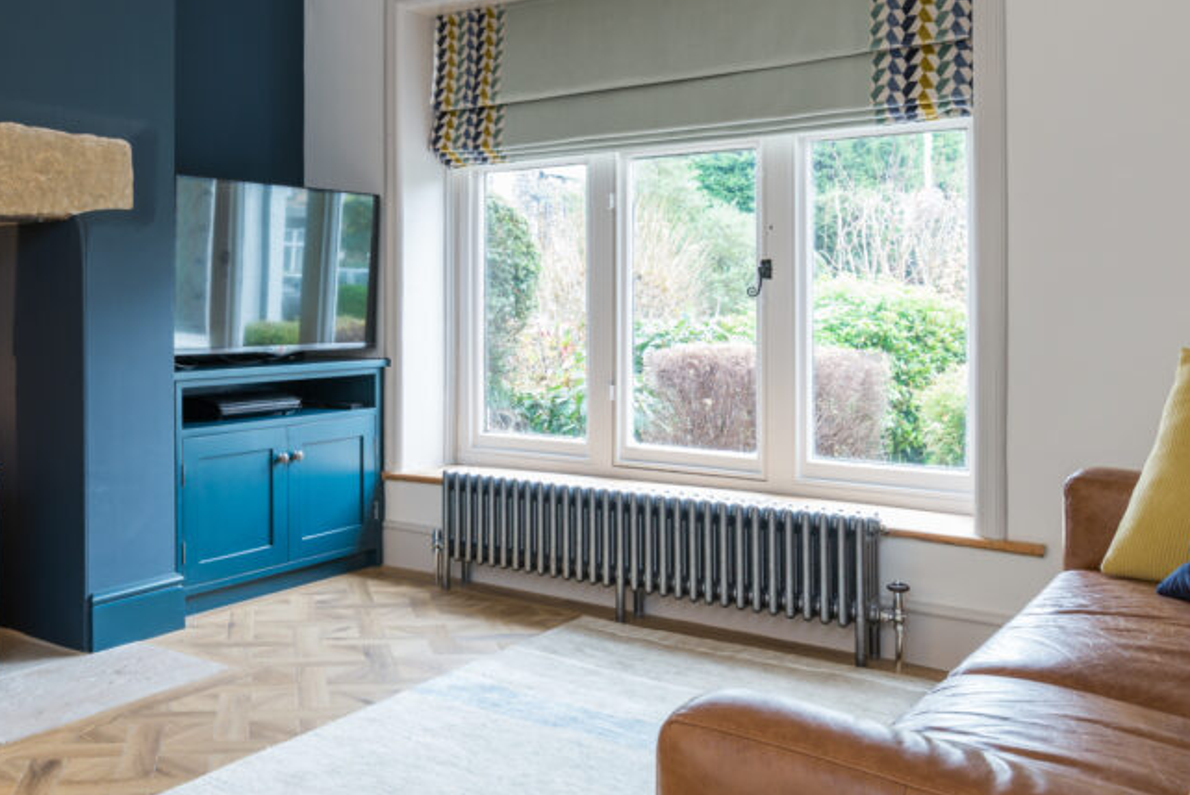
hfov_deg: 54.0
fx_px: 1125
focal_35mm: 34
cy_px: 302
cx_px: 347
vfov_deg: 38.7
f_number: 9
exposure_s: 1
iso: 200
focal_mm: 21
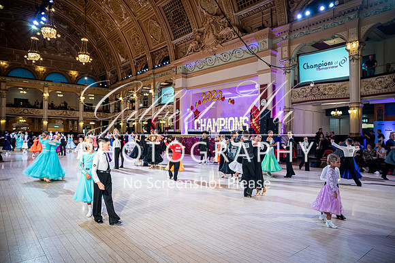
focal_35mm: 24
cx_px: 198
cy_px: 132
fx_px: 263
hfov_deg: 73.8
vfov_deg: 53.1
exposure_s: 1/125
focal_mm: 24
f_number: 4
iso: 1000
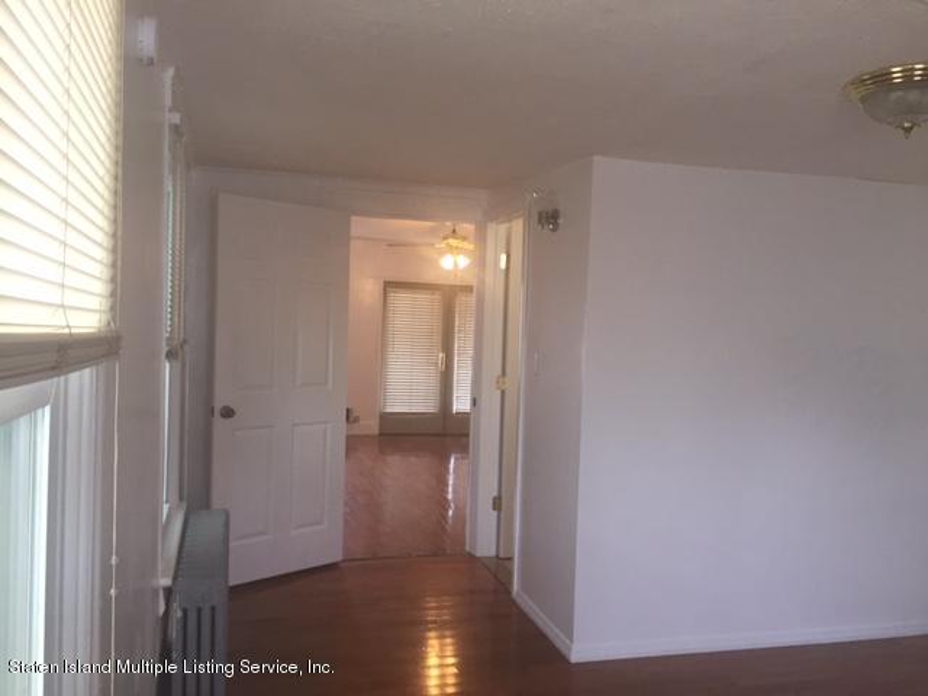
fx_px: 777
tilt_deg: -1.1
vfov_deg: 48.2
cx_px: 464
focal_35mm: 29
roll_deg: -3.3
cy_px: 348
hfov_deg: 61.7
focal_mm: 4.15
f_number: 2.2
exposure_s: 1/30
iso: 40
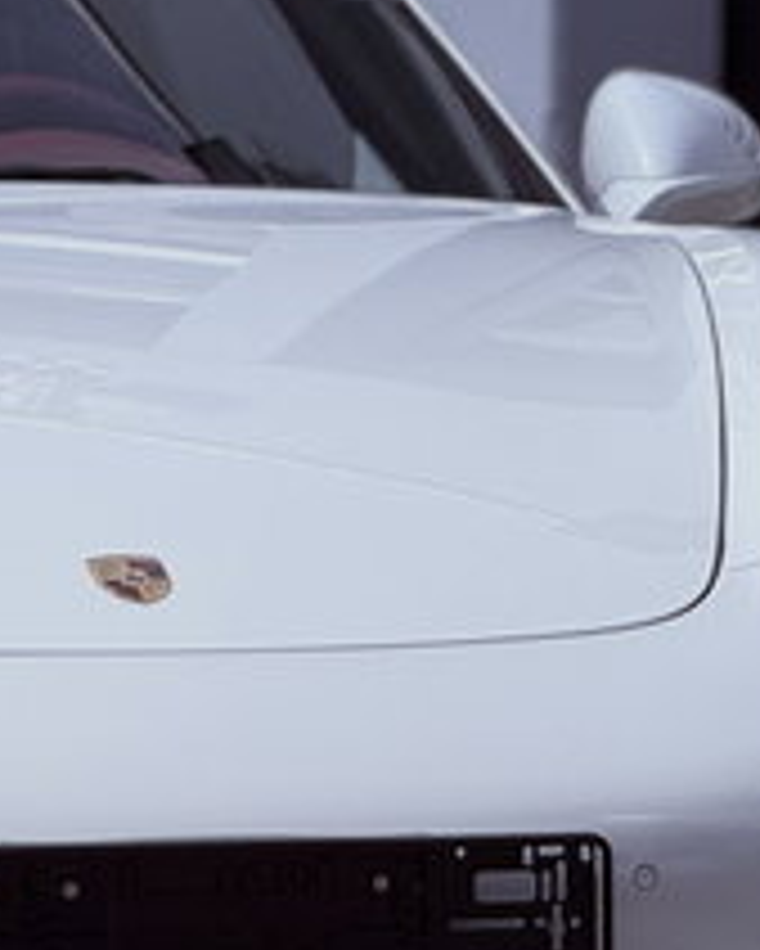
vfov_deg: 4.5
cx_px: -108
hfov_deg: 3.6
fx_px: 11969
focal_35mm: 426
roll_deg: -0.7
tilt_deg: +0.3
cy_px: 360
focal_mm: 15.66
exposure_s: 1/1513
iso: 50
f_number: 2.8
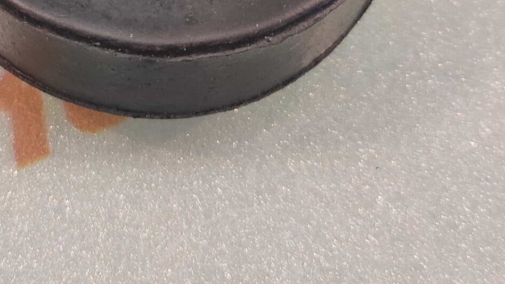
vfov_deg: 20.8
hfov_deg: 39.8
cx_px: 107
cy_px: -127
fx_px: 669
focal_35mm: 50
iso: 184
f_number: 1.79
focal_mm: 4.74
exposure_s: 1/33
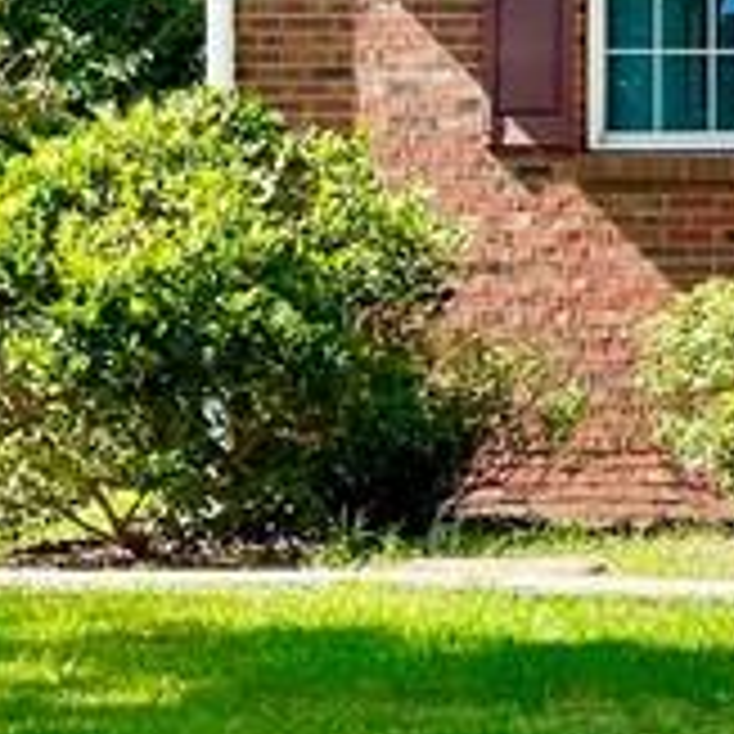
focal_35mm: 144
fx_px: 3455
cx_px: 1666
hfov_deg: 10.6
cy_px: 374
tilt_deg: +2.1
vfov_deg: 12.1
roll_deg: +0.3
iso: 32
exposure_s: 1/1006
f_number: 1.6
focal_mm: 4.2
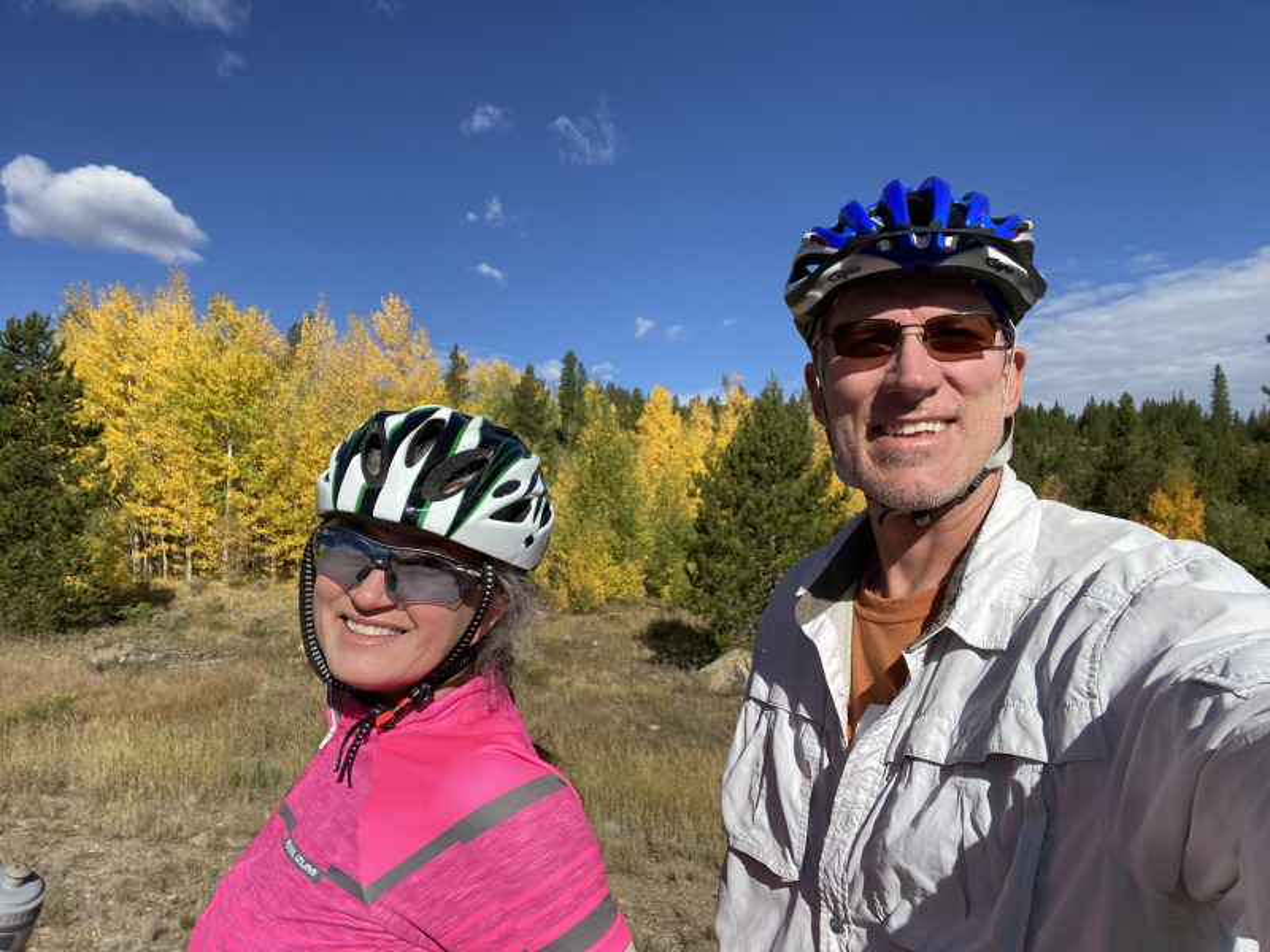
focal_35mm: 23
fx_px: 844
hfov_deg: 73.9
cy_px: 476
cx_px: 635
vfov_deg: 58.9
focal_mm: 2.71
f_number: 2.2
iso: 25
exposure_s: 1/1080
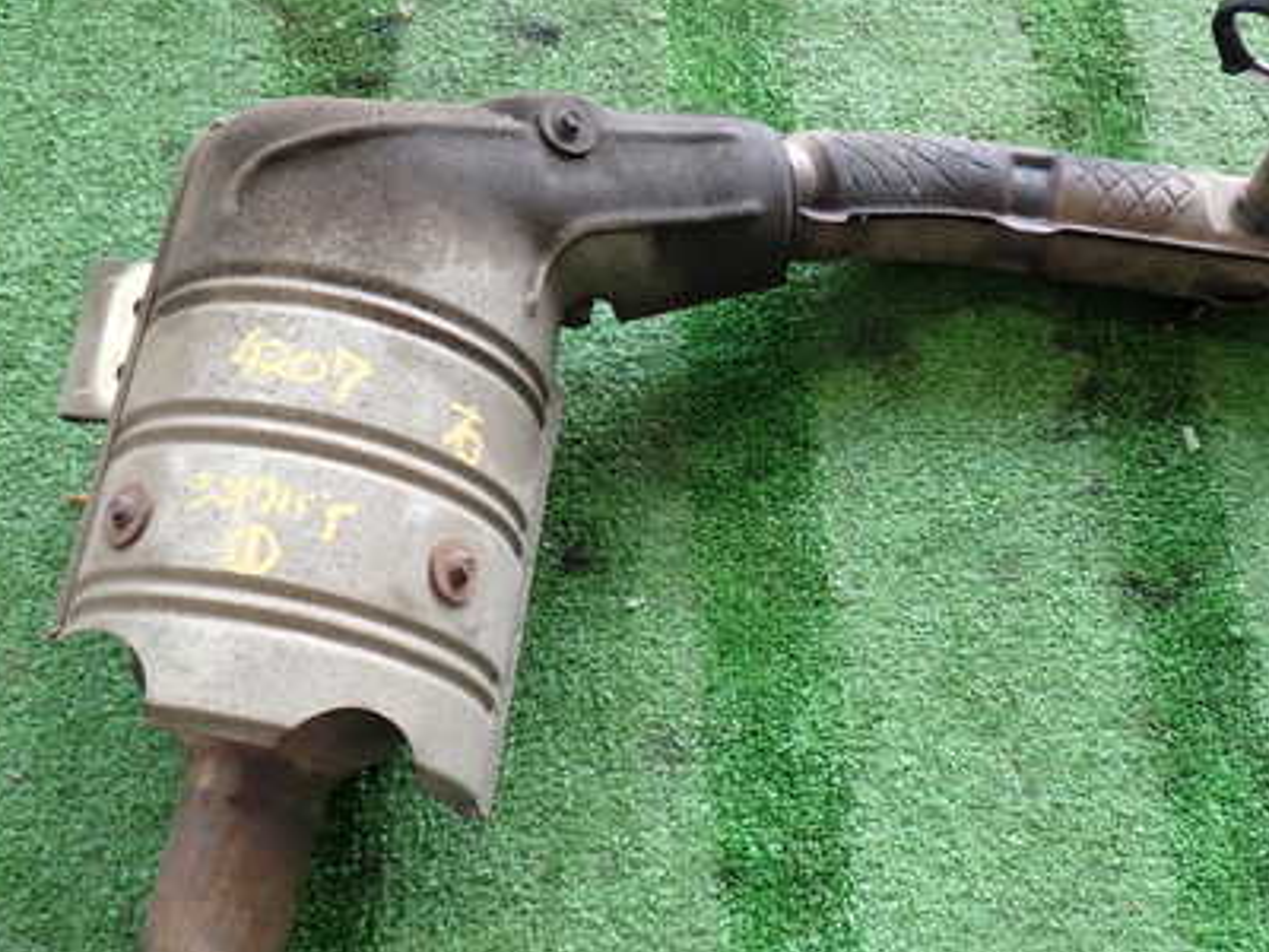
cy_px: 574
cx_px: 755
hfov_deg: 41.9
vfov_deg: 32.1
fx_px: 1650
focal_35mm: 45
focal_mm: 5.4
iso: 160
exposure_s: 1/60
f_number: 2.3
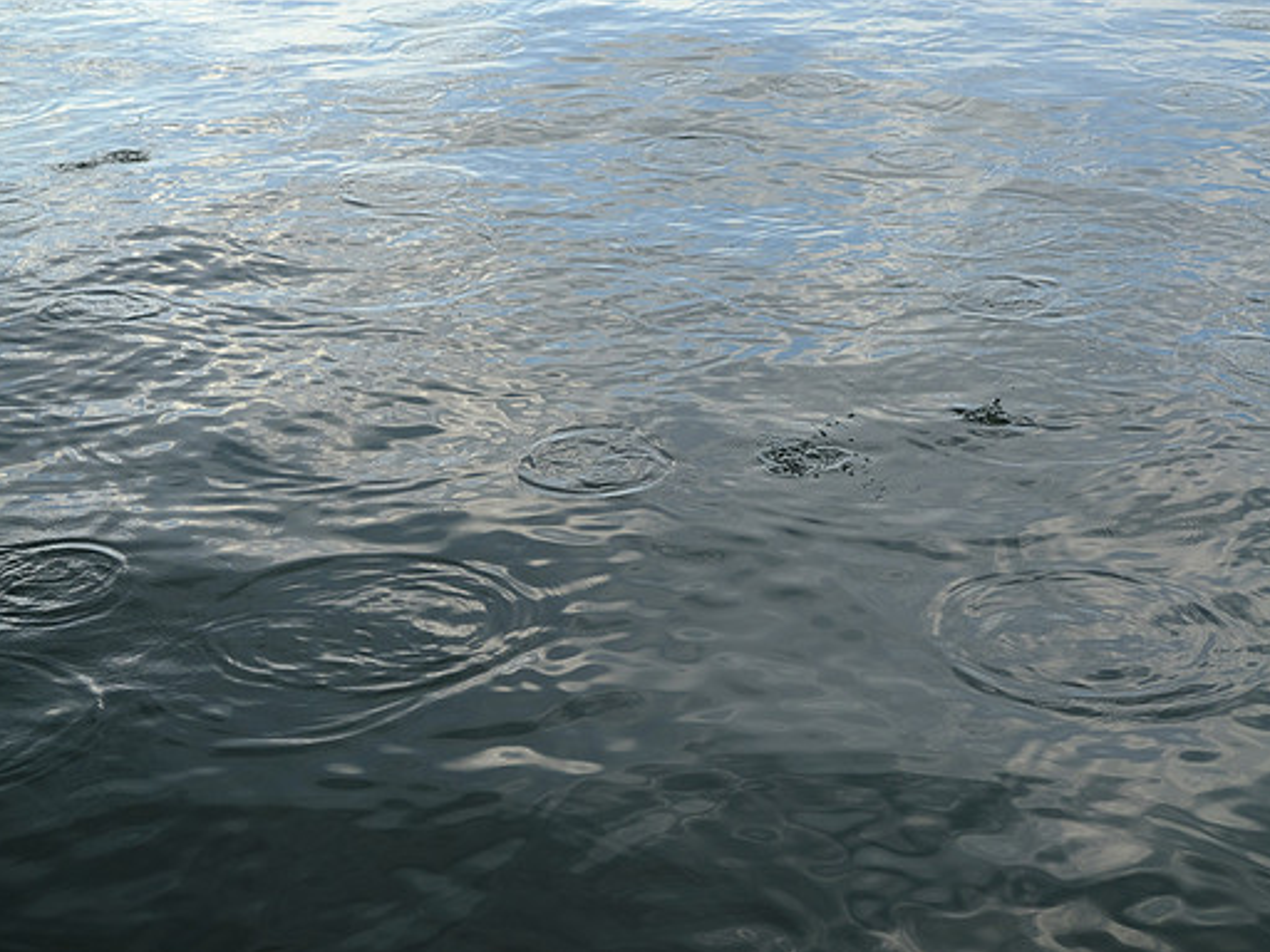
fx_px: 2238
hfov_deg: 31.7
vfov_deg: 24.0
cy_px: 477
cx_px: 650
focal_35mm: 61
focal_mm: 37.4
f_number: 4.5
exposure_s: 1/850
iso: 400
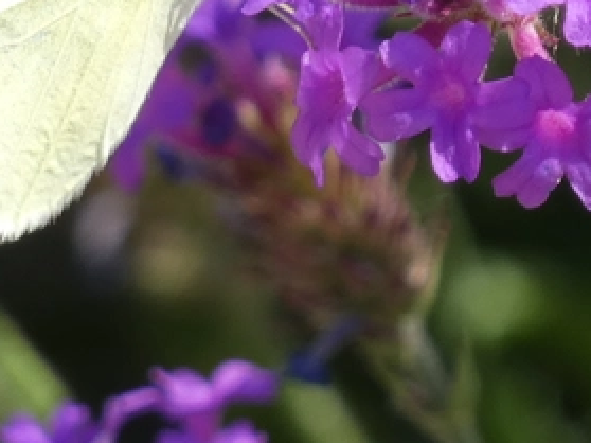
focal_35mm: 881
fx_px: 15035
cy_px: -25
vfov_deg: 1.7
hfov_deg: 2.3
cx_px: 123
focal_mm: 68.8
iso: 80
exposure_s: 1/250
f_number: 5.6
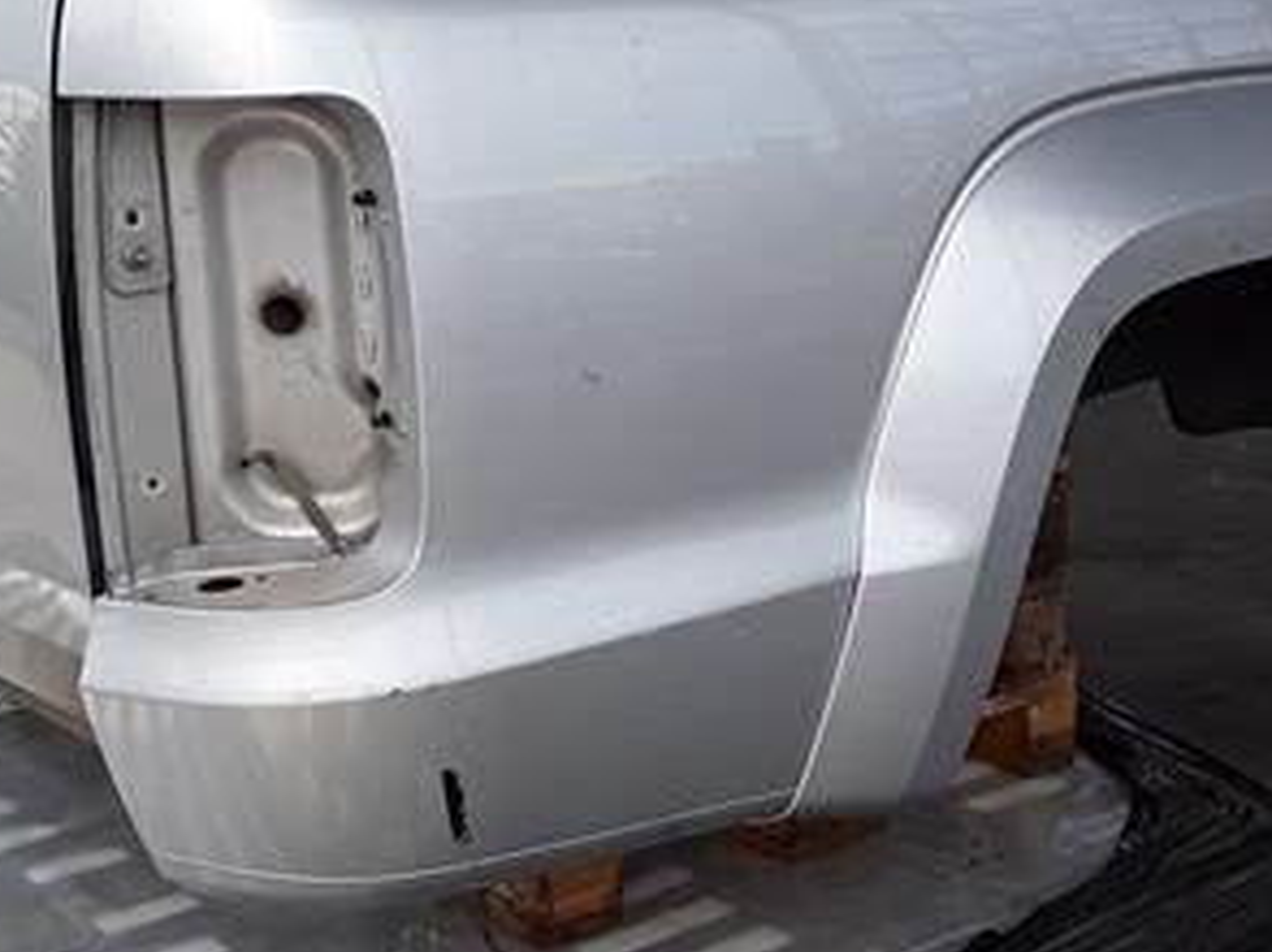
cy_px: 398
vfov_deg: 24.0
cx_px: 761
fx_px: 2240
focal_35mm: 61
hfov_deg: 31.6
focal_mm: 2.91
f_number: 1.9
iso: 40
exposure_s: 1/957
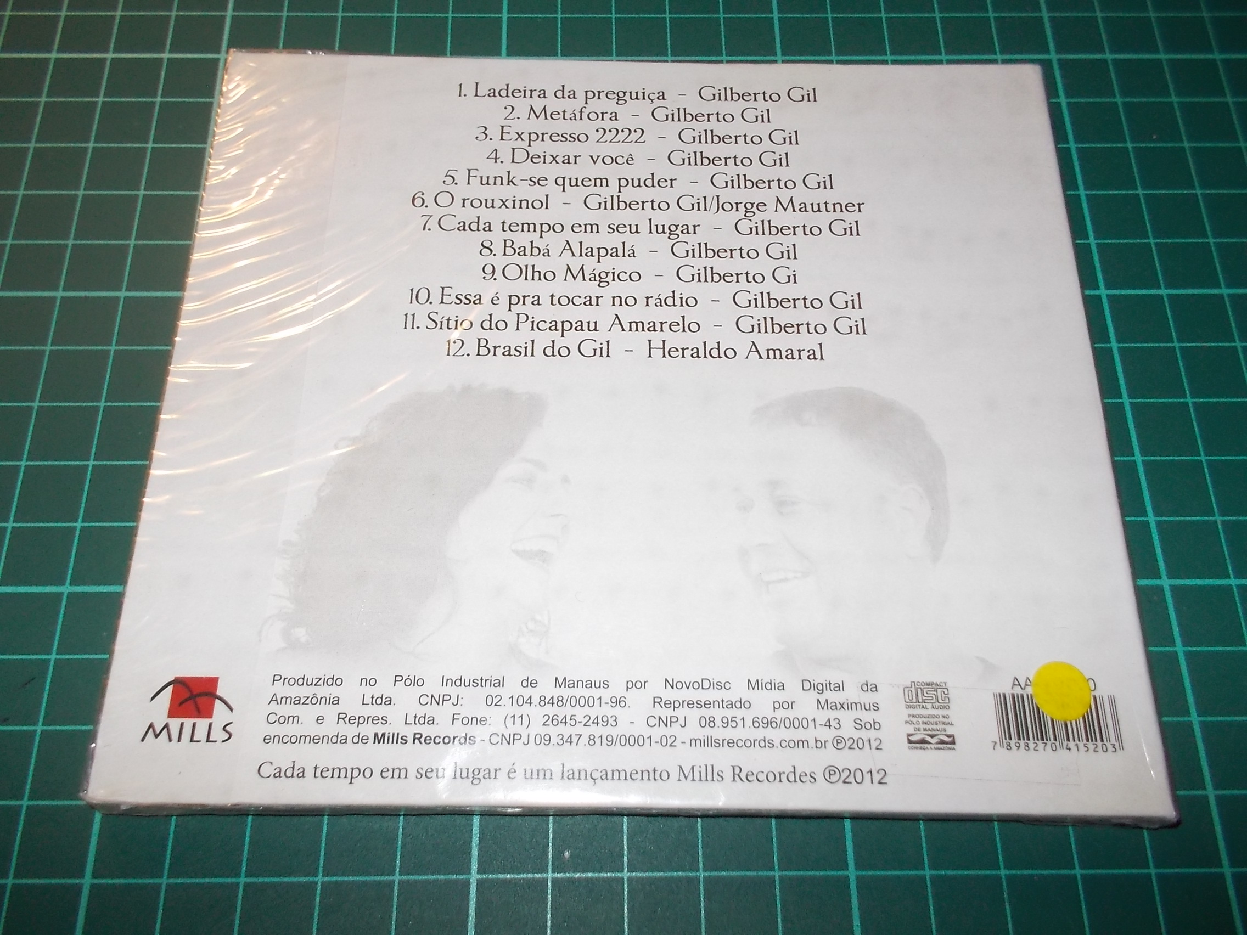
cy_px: 468
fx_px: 1045
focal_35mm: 29
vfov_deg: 48.2
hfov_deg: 61.7
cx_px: 624
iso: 200
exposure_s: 1/30
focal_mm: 4.1
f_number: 3.3
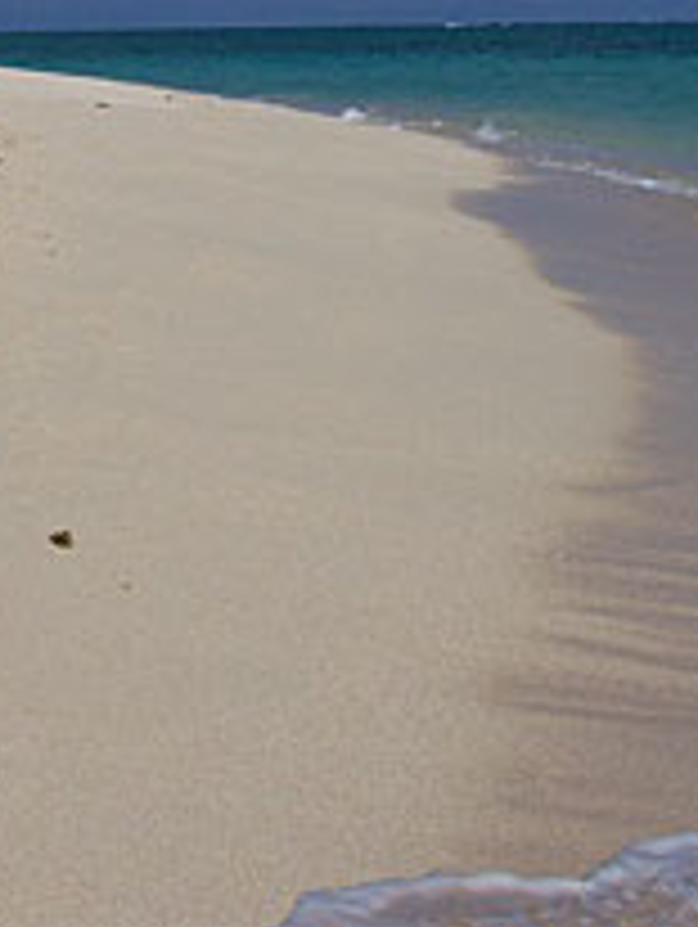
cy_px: 171
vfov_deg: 23.2
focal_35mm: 83
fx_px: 2227
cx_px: 230
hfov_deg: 17.8
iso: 64
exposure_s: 1/1000
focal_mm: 6.3
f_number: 5.6
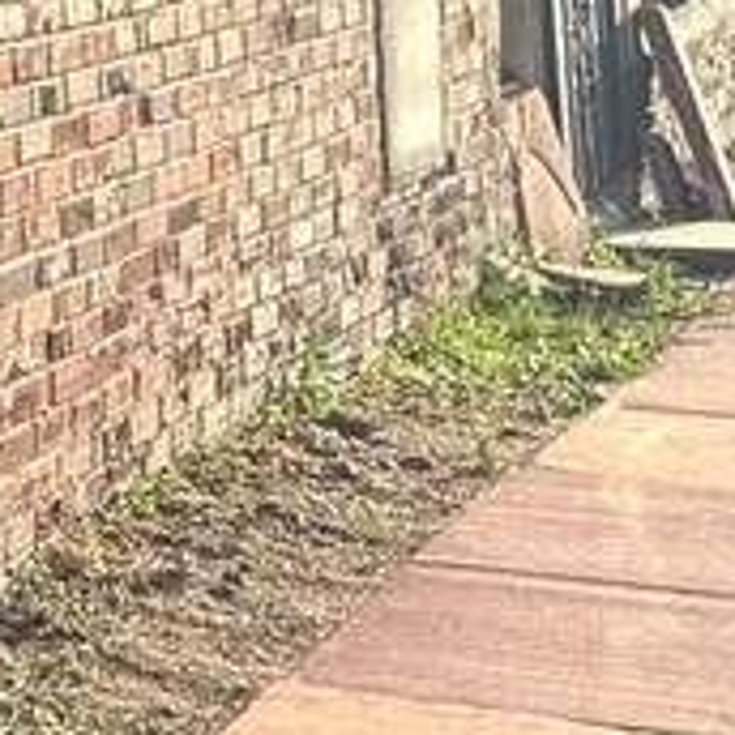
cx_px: -1551
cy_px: -419
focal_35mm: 158
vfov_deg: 10.6
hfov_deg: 8.8
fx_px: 3796
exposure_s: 1/2331
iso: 80
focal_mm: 6.8
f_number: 1.8
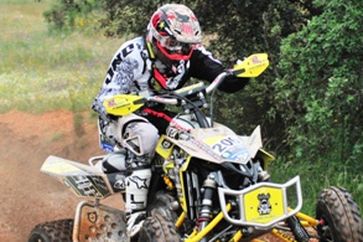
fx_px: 1622
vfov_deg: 8.5
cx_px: 212
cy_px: 138
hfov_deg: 12.8
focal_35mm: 161
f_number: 3.5
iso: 900
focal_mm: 70
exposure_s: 1/1000
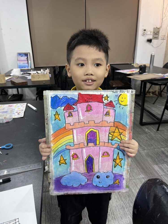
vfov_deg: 67.3
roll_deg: +2.4
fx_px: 168
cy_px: 112
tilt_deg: -21.7
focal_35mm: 26
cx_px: 84
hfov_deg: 53.1
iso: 125
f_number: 1.6
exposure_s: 1/100
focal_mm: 5.1
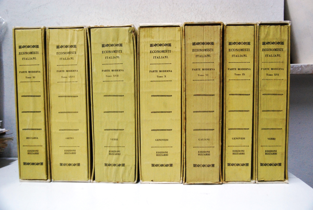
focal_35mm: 33
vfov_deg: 40.1
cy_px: 105
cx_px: 156
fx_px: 287
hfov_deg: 57.2
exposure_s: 1/60
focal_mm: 22
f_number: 5
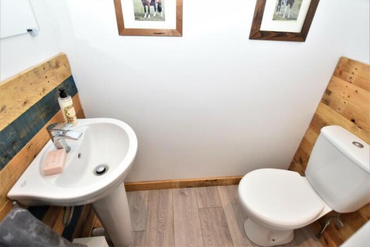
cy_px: 124
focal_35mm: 15
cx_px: 185
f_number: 3.5
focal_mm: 10
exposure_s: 1/250
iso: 640
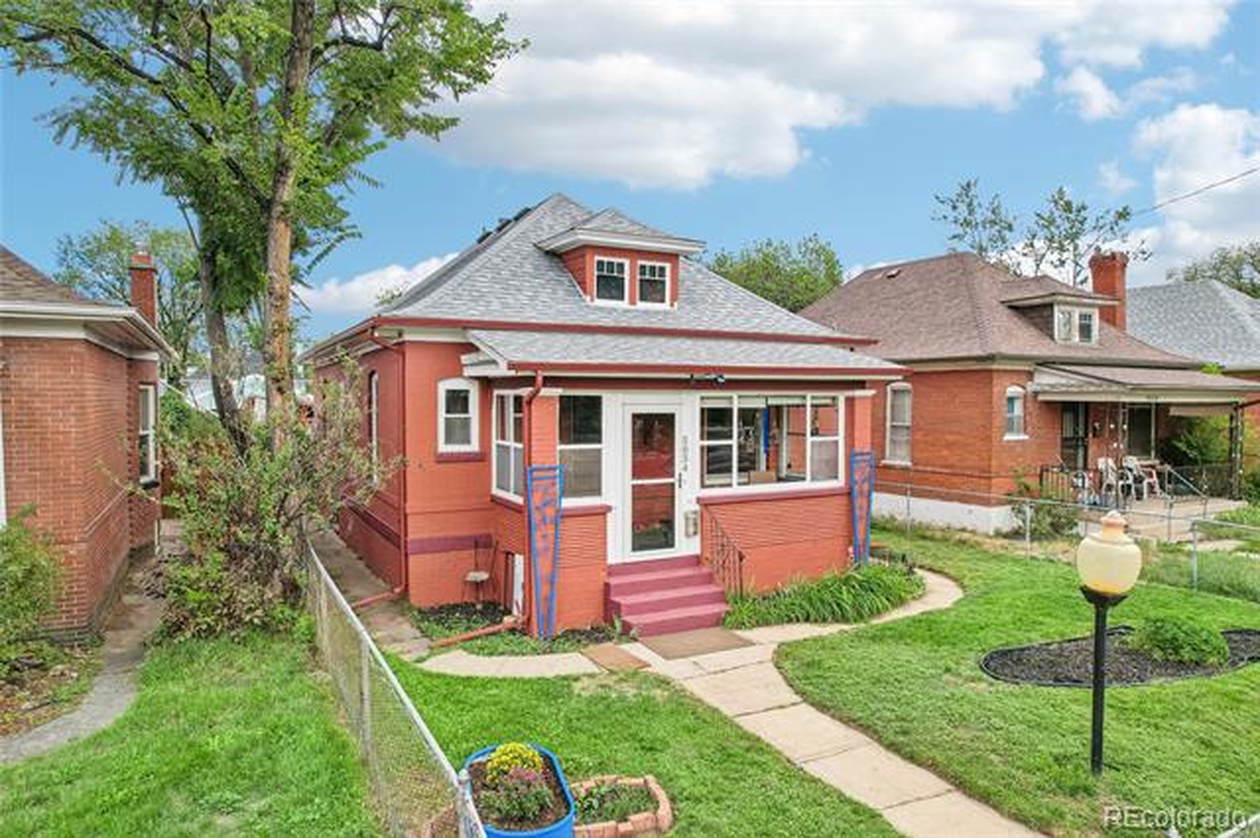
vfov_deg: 57.2
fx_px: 770
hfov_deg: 78.6
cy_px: 419
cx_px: 630
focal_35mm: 22
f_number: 2.8
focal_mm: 8.4
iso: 100
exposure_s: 1/1250
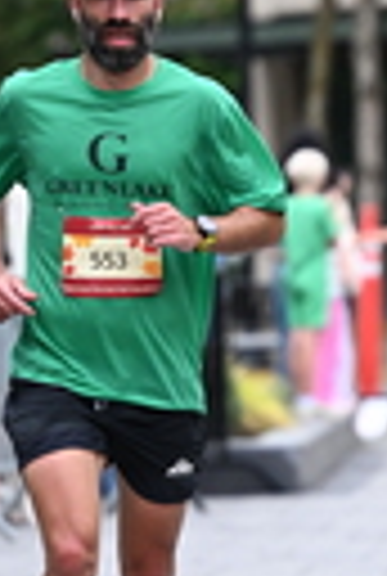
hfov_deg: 2.4
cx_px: 772
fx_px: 9286
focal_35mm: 579
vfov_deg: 3.6
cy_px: 342
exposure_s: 1/1600
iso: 1000
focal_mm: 135
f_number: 2.8
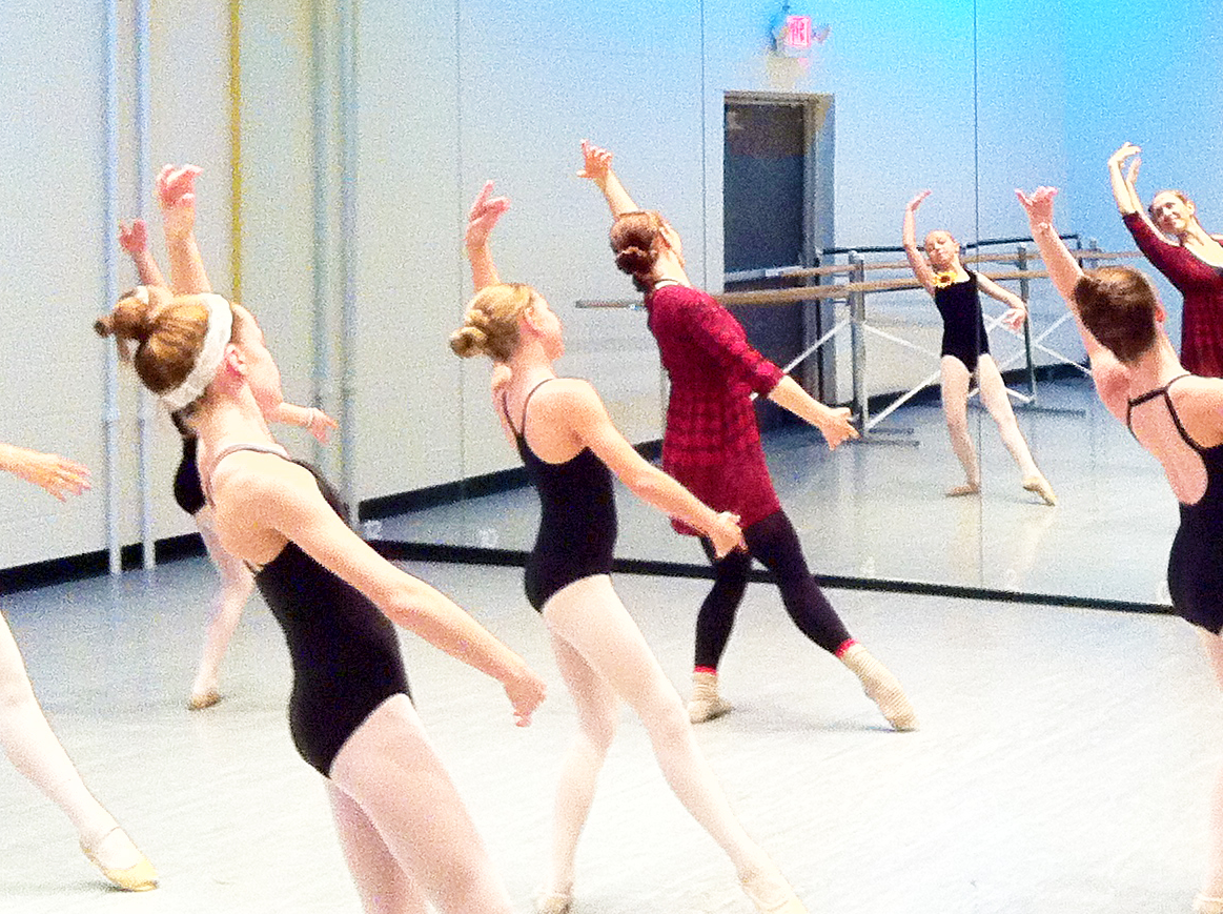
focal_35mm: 78
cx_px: 853
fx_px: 2752
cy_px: 184
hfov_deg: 24.9
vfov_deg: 18.7
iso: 250
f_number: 2.8
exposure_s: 1/15
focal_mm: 3.85
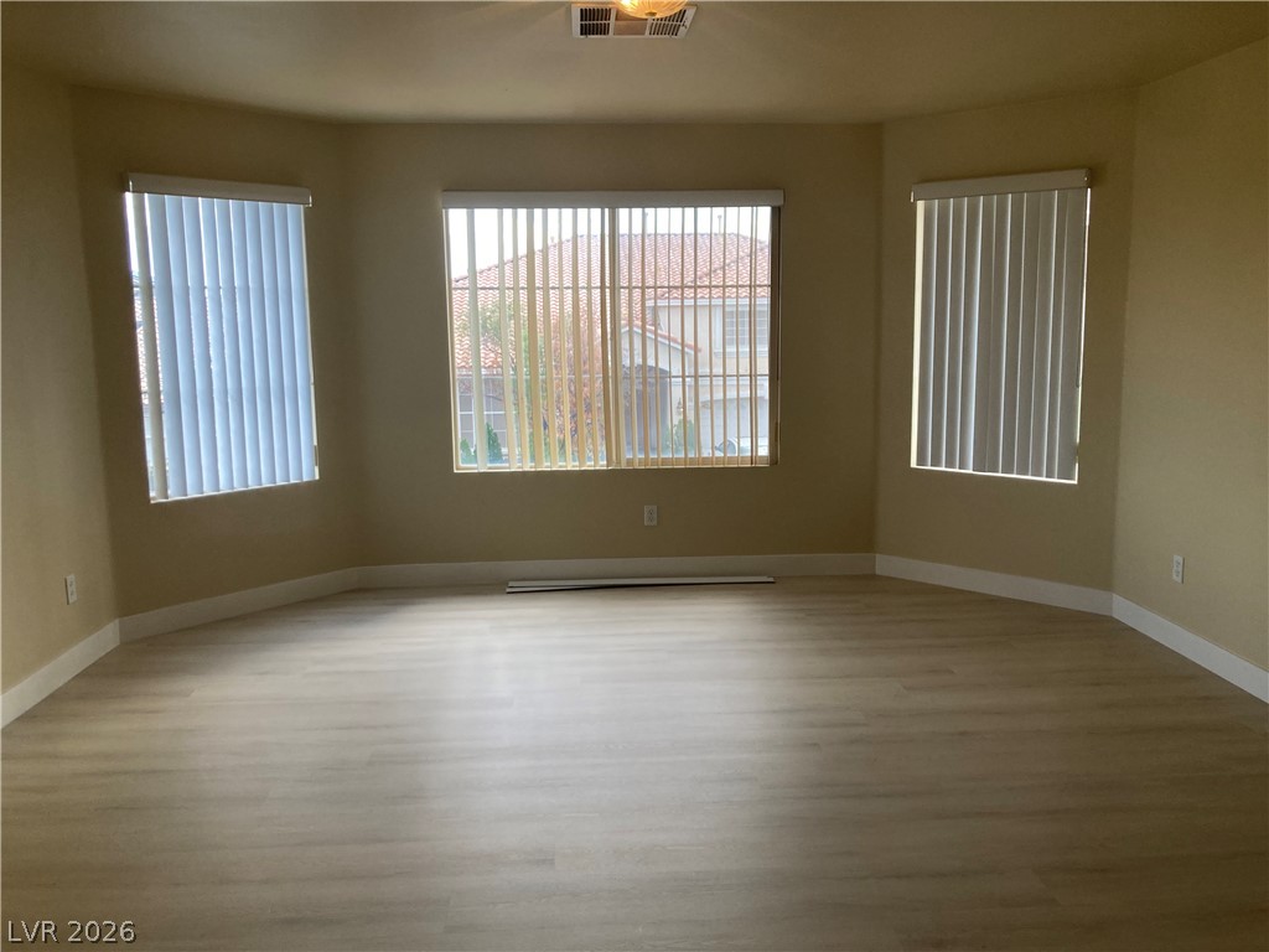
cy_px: 476
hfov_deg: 63.4
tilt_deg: -6.7
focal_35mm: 28
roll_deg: +0.5
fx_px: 1026
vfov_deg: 49.7
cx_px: 634
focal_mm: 3.99
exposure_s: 1/120
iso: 50
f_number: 1.8
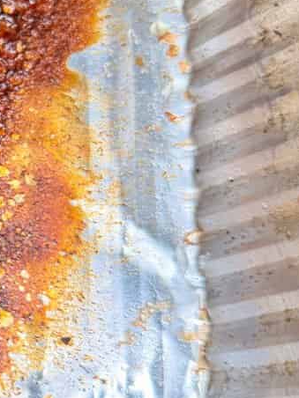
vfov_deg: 23.0
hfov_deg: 15.4
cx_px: -204
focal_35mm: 85
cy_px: 205
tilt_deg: -75.5
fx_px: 979
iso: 64
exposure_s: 1/259
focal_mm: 6.76
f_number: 1.78
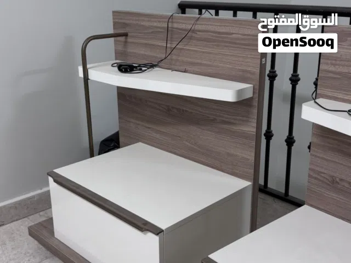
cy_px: 132
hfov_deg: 71.6
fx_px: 243
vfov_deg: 56.8
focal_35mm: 24
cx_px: 176
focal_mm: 6.76
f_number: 1.78
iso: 160
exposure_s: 1/50
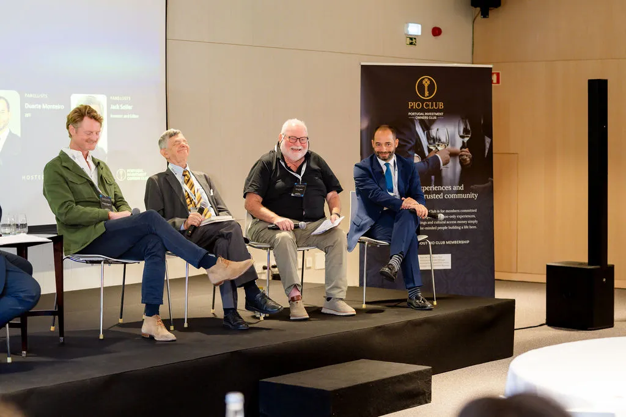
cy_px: 202
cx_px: 319
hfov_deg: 26.3
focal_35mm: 77
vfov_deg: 17.7
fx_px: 1342
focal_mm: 70
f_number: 2.8
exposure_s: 1/160
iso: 2000
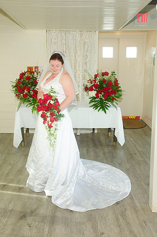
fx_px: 263
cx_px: 77
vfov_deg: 48.5
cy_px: 119
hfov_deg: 33.3
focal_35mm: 40
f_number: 5.6
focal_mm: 26
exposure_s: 1/80
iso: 400
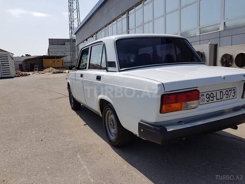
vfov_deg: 53.1
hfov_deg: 67.3
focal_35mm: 26
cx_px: 122
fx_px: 184
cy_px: 92
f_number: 1.7
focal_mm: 4.2
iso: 40
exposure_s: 1/2936
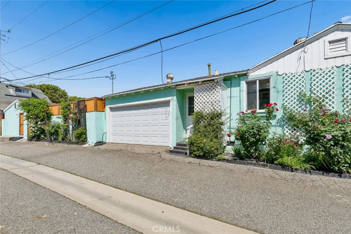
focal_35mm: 17
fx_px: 166
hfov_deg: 93.3
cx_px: 176
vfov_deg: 70.5
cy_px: 117
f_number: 9
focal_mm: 17
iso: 64
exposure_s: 1/250
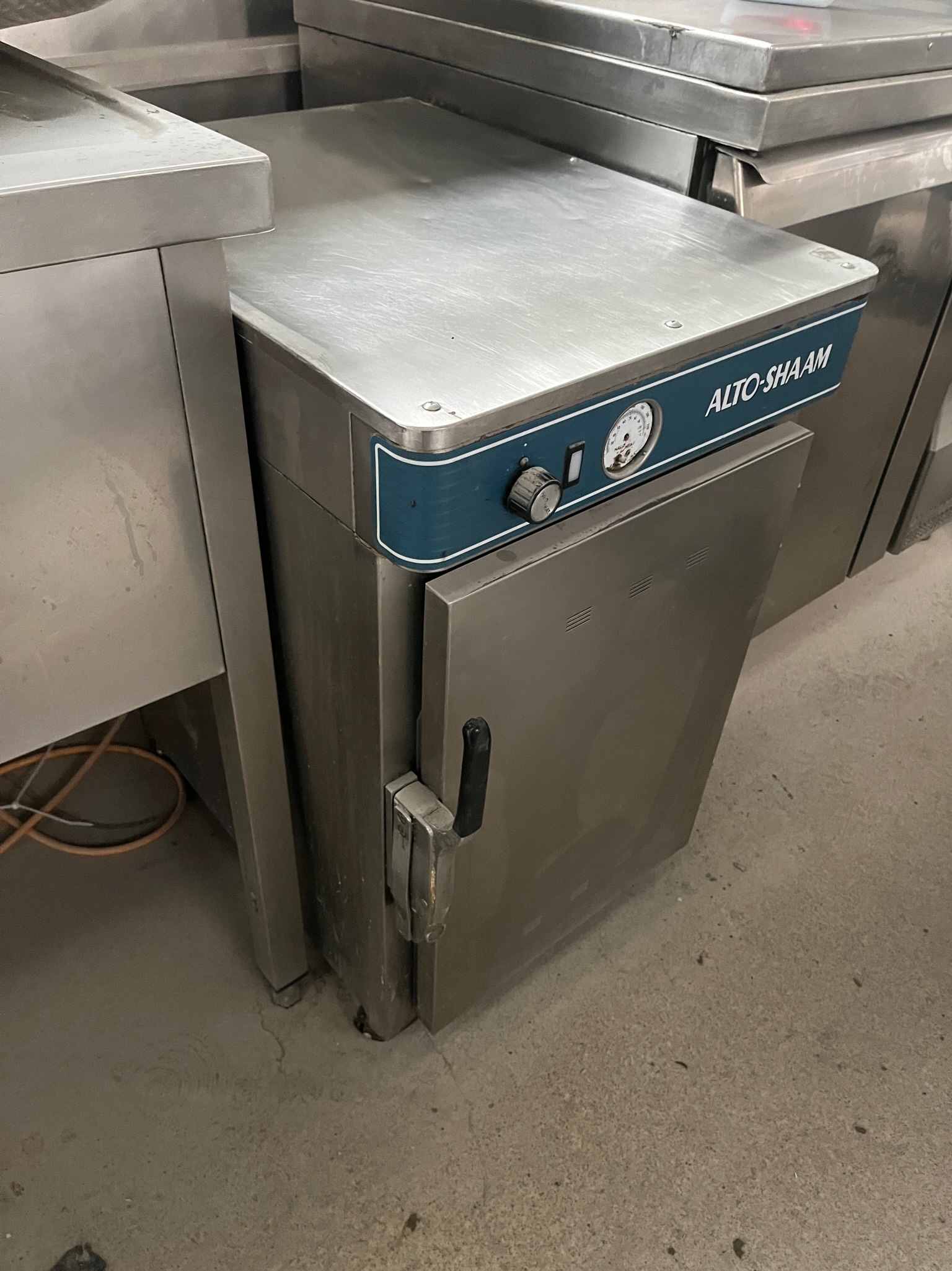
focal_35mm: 26
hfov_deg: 53.0
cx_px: 476
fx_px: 954
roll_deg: -2.6
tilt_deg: -39.6
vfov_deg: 67.3
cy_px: 636
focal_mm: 5.1
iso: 640
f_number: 1.6
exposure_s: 1/38
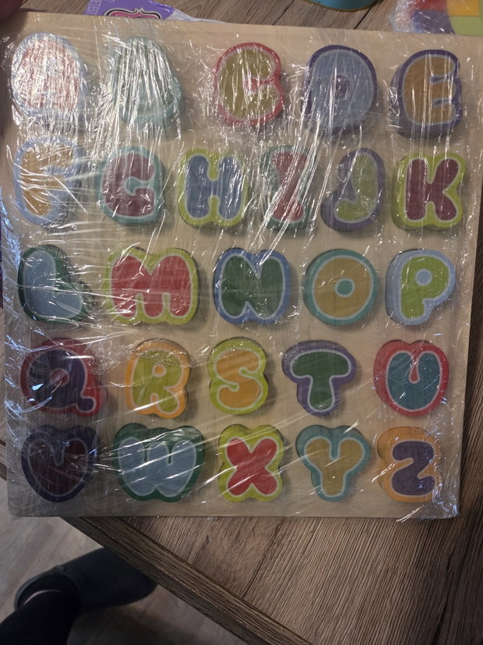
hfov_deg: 58.9
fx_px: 428
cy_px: 322
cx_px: 242
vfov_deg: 73.9
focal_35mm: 23
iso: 1250
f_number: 1.8
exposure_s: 1/100
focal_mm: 5.4
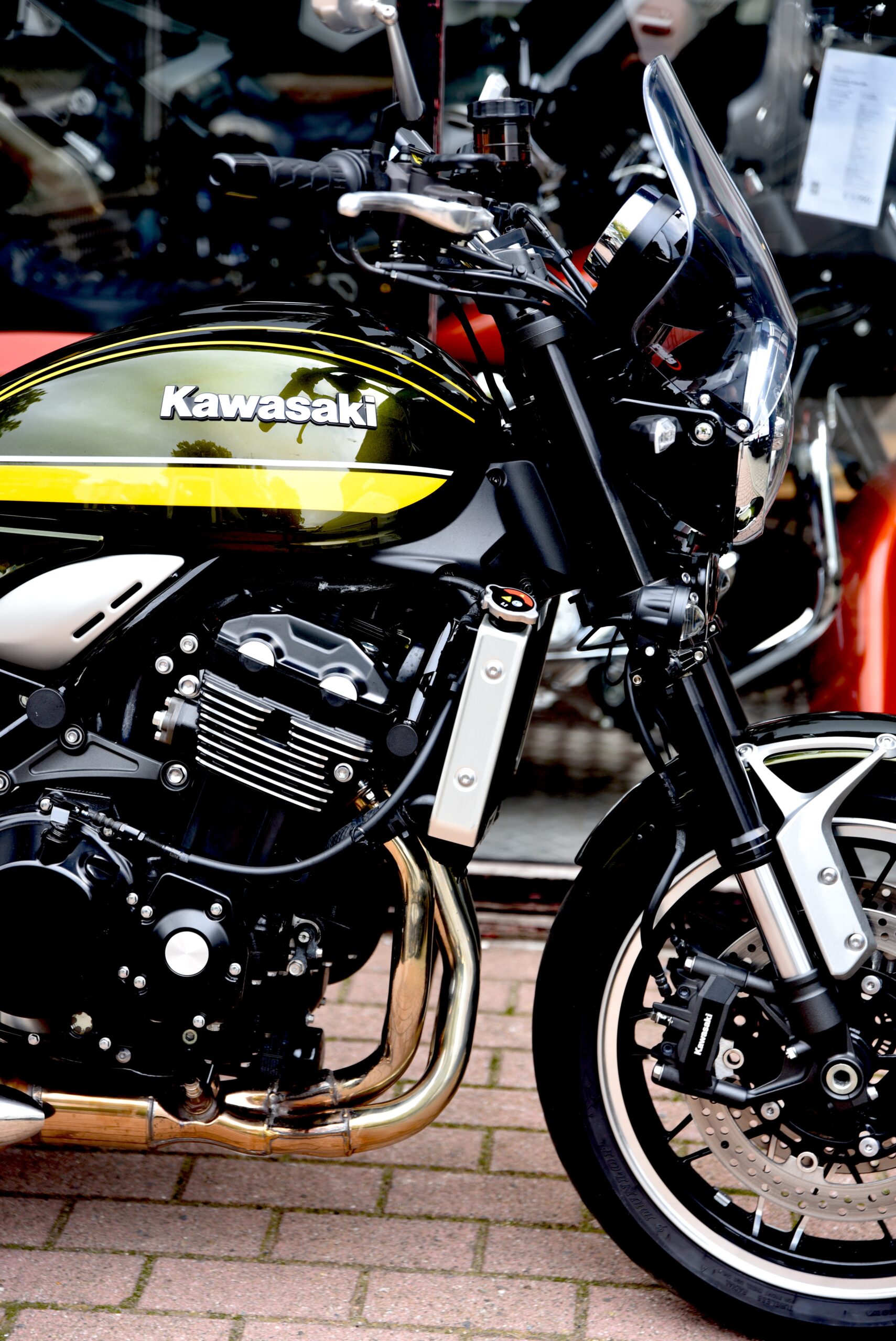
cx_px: 448
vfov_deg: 28.8
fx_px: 2611
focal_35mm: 70
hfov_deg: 19.5
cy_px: 670
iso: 200
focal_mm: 70
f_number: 3.2
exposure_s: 1/60
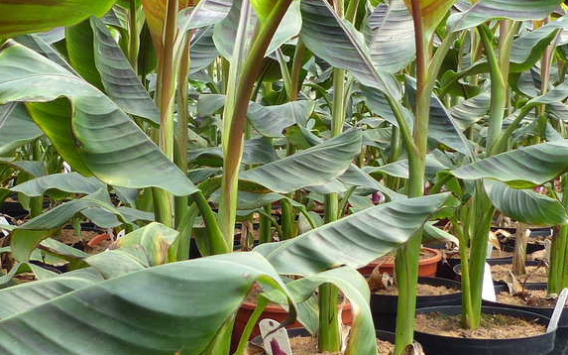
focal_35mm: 74
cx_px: 199
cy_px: 97
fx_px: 1145
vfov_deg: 17.5
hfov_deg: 27.7
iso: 100
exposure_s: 1/100
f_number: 2.8
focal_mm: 4.5
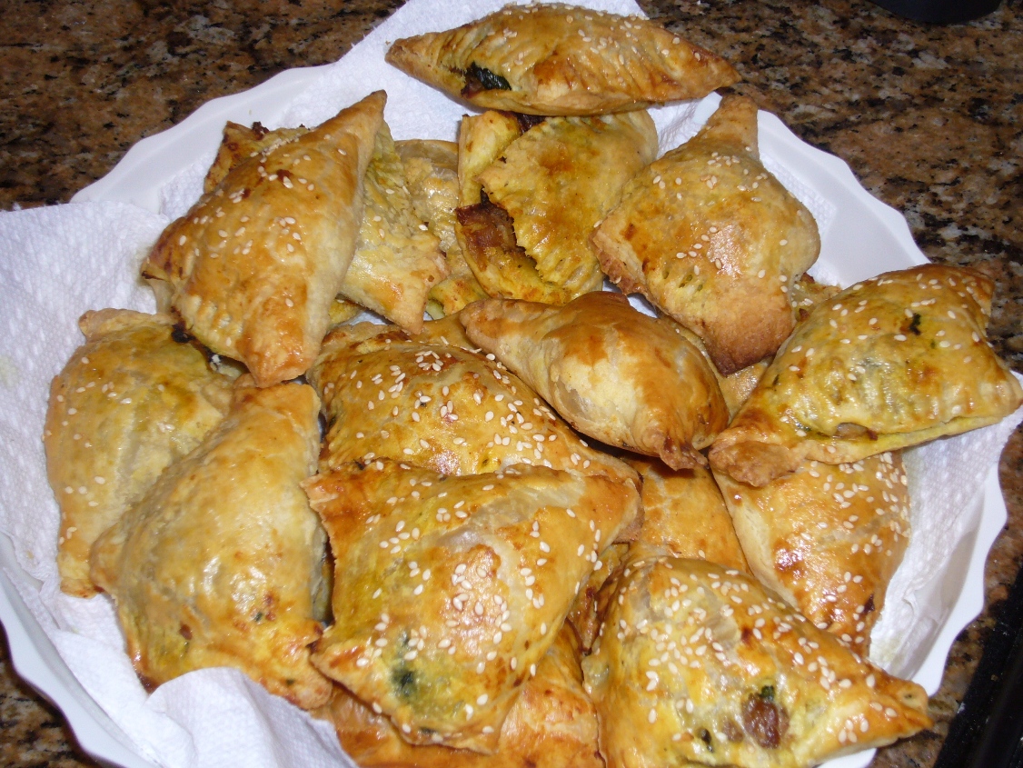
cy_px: 384
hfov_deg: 35.5
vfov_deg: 27.0
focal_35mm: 54
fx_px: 1596
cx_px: 512
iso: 100
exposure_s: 1/30
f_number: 3.8
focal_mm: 8.8
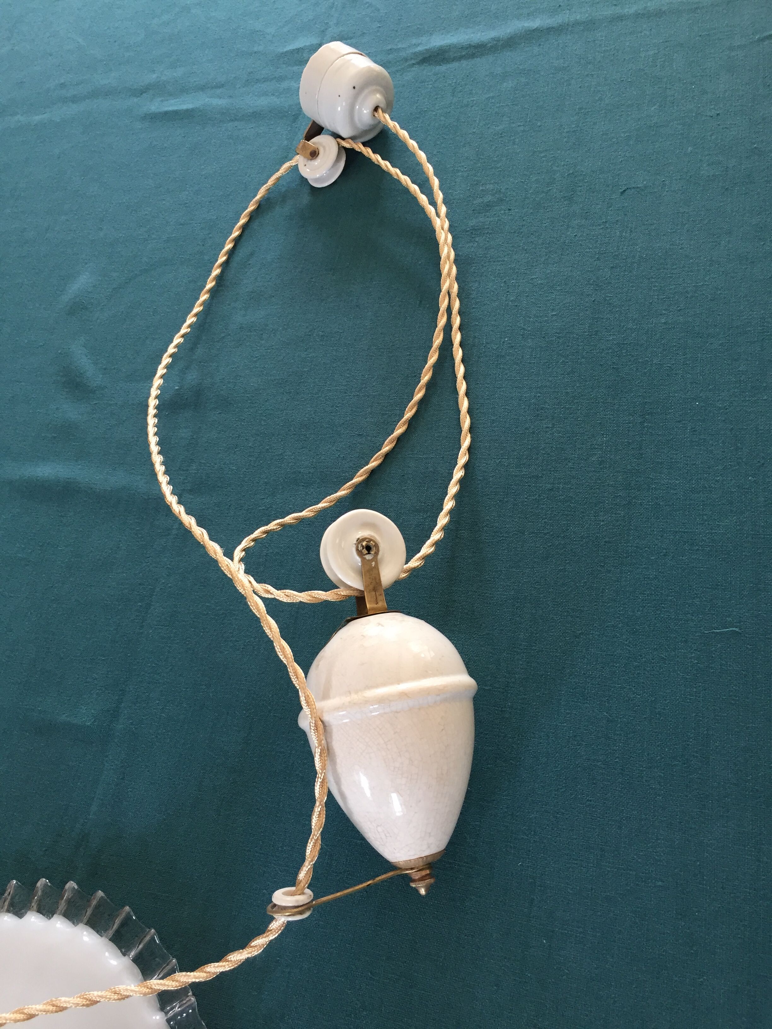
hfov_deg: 48.2
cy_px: 514
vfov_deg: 61.7
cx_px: 386
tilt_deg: -56.2
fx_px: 862
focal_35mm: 29
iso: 125
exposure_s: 1/33
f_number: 2.2
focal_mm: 4.15
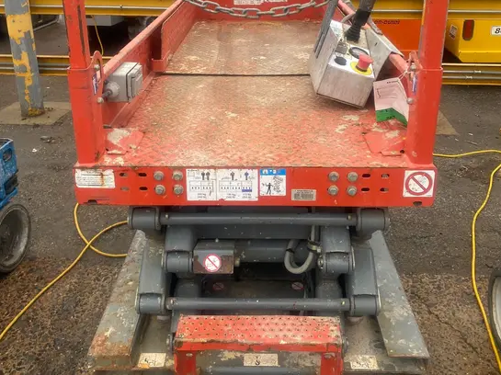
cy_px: 109
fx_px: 506
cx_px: 252
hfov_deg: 52.7
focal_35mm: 35
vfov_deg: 39.9
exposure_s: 1/122
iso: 40
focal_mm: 4.25
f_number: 1.8
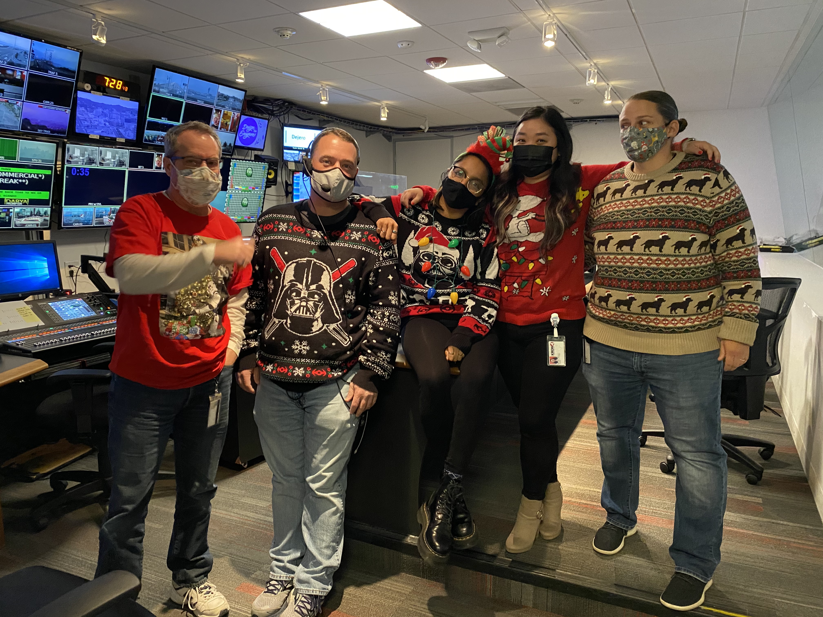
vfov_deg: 53.1
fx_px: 618
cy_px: 308
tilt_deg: -7.0
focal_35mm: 26
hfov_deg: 67.3
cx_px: 412
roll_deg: +0.5
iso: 640
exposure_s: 1/30
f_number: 1.8
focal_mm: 4.25
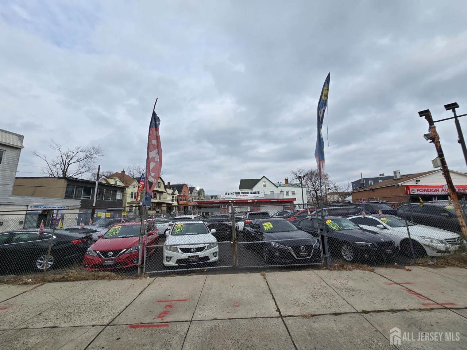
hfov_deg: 106.2
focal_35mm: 13
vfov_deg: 89.9
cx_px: 234
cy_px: 175
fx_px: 175
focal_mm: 2.2
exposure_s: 1/1372
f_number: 2.2
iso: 50
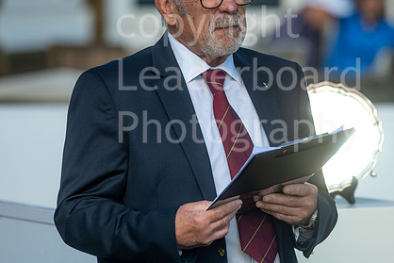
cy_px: 83
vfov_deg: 3.3
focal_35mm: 416
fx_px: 4554
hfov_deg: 5.0
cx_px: 240
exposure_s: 1/1250
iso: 160
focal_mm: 300
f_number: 5.6
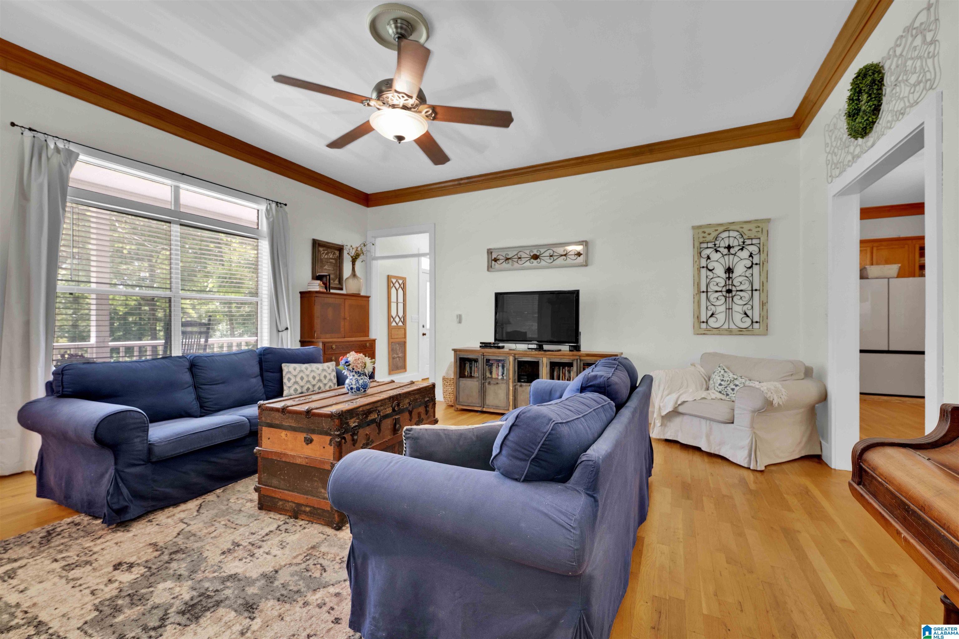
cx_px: 480
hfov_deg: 100.4
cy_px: 320
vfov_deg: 77.3
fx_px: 400
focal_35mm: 15
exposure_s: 1/15
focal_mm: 15
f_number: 8
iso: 400
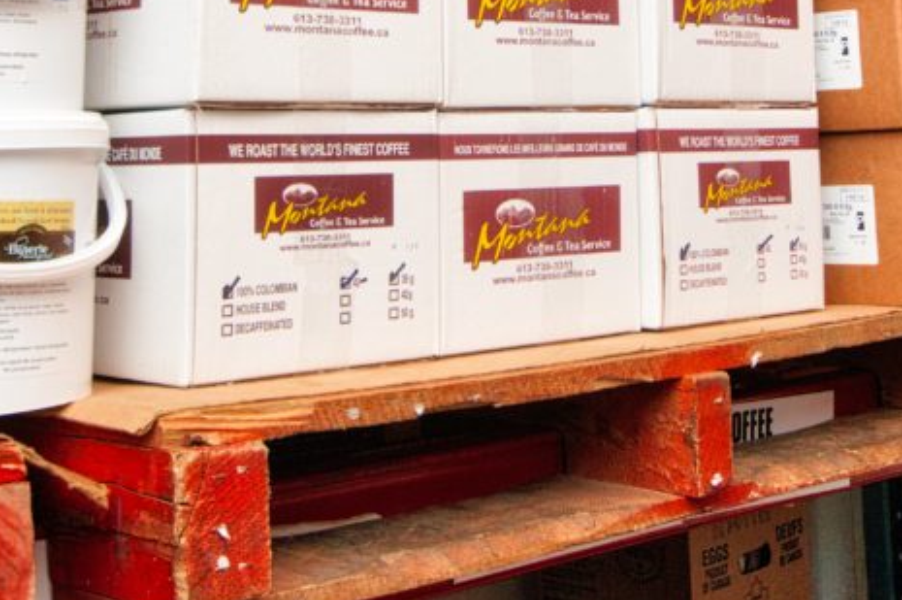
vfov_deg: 19.8
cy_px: -23
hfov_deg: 30.5
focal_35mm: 66
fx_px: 1652
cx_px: 541
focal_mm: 20
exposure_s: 1/60
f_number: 5
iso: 200
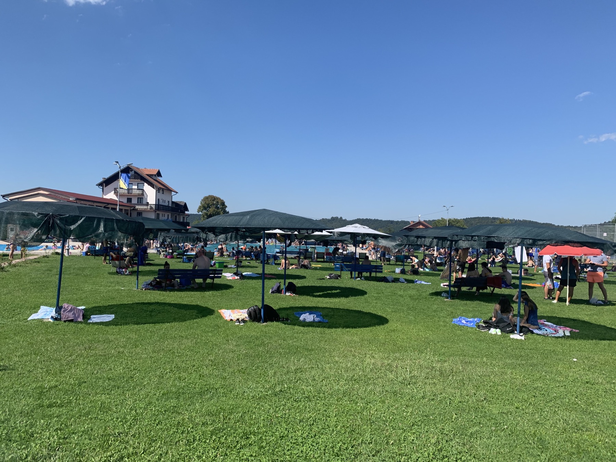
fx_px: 463
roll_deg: -2.2
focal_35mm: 26
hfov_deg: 67.3
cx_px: 308
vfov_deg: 53.1
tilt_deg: +0.8
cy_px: 231
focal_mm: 4.25
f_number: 1.8
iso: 25
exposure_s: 1/1992
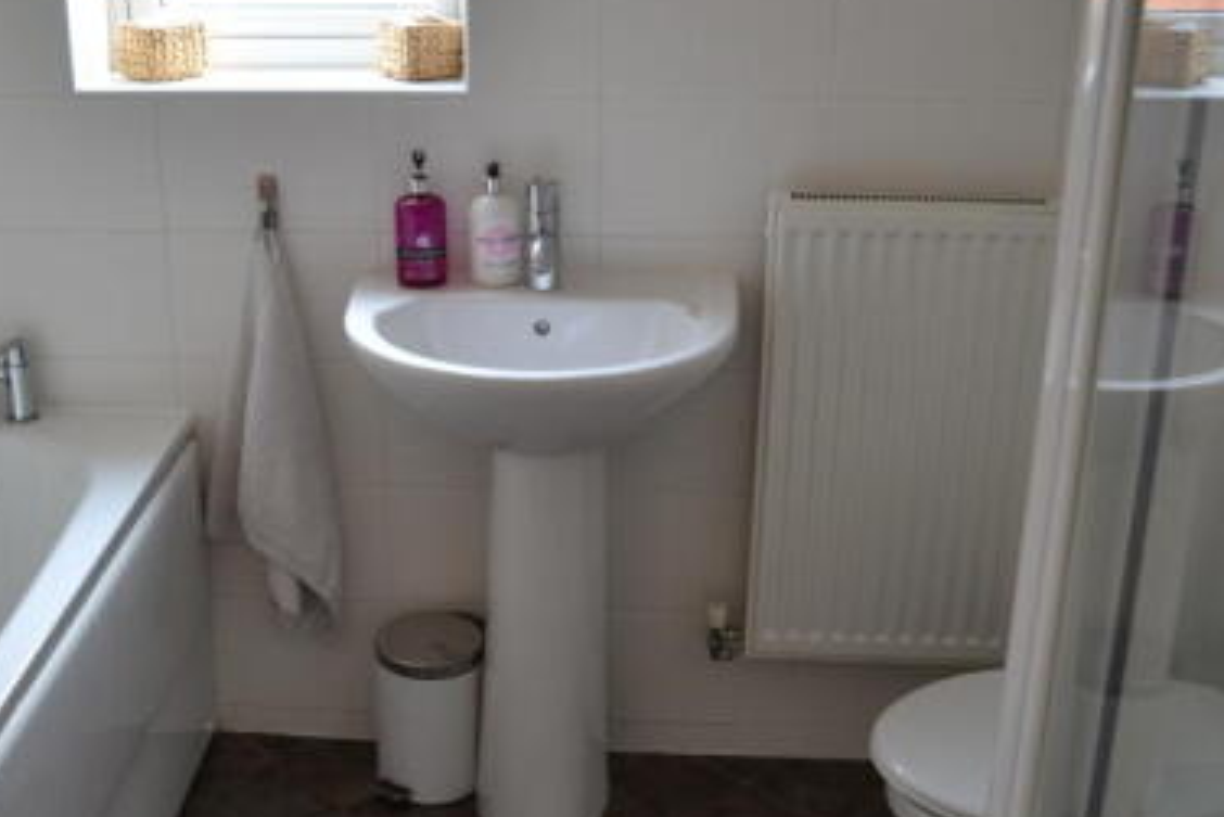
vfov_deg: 28.7
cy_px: 454
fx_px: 1599
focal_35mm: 47
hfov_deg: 41.6
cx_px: 470
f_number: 3.5
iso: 450
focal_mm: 18
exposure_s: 1/60
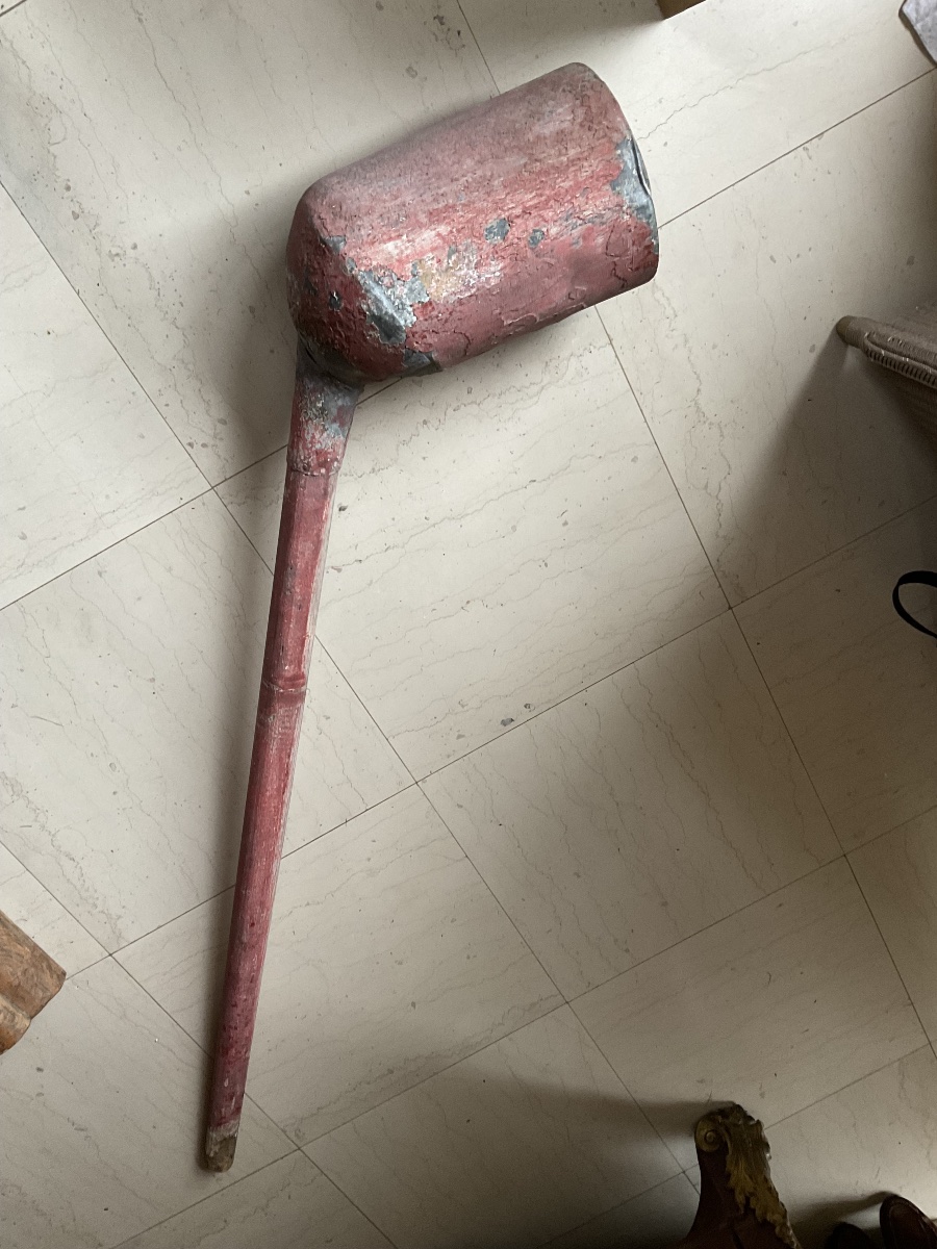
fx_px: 1047
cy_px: 624
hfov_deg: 48.2
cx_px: 468
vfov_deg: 61.7
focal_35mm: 29
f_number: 1.8
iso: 125
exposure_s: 1/50
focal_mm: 3
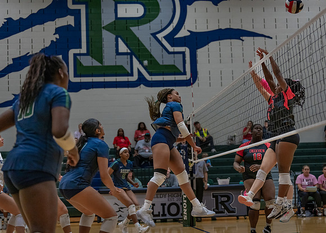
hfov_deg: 27.0
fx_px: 679
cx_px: 163
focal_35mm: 73
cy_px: 116
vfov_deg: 19.4
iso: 2500
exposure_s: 1/1000
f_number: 2.8
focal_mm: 70
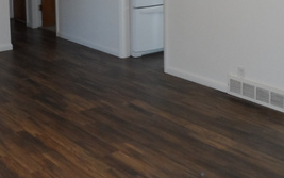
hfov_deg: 32.7
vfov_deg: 20.4
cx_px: 63
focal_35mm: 61
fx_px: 472
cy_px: -14
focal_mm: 4
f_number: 3.2
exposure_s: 1/30
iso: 200
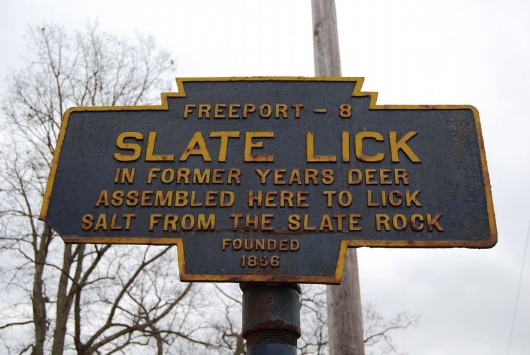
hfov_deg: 42.3
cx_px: 265
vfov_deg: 29.0
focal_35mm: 46
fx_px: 686
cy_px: 178
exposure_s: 1/125
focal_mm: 31
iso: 110
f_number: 5.6
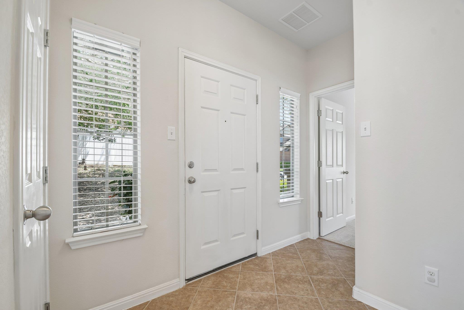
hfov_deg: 100.4
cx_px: 232
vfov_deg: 77.3
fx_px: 193
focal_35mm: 15
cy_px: 155
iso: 400
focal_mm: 10
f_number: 8
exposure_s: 1/15
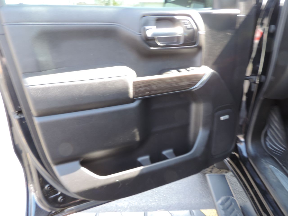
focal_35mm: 24
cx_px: 144
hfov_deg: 71.6
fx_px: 200
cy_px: 108
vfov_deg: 56.8
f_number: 3
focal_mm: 4.3
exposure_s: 1/30
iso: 125
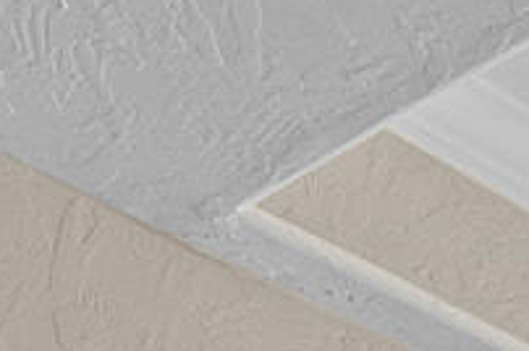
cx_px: 1268
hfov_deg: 12.6
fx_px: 1863
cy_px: 1342
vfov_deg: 7.8
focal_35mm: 127
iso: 2500
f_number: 4.5
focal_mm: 16
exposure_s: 1/50
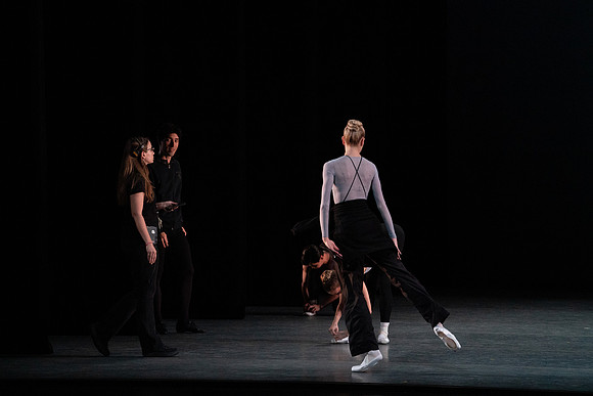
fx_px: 3295
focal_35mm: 200
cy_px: 198
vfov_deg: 6.9
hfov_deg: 10.3
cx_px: 296
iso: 12800
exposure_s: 1/500
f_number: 8
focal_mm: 200
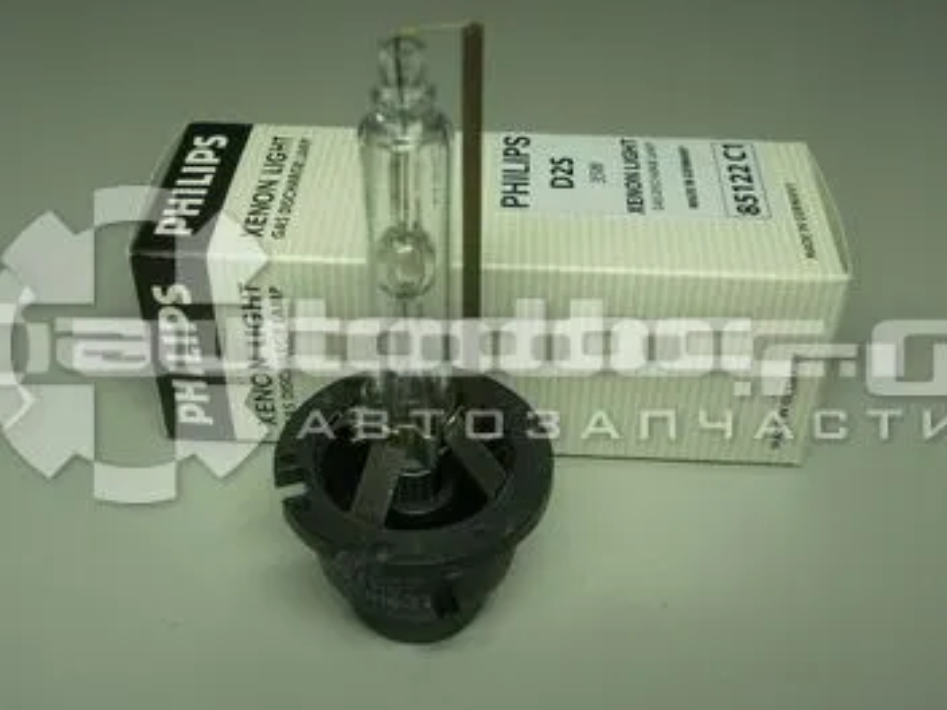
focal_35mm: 45
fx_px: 1231
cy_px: 350
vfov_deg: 32.2
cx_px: 474
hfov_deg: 42.1
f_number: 3.5
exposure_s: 1/60
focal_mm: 5.8
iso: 80
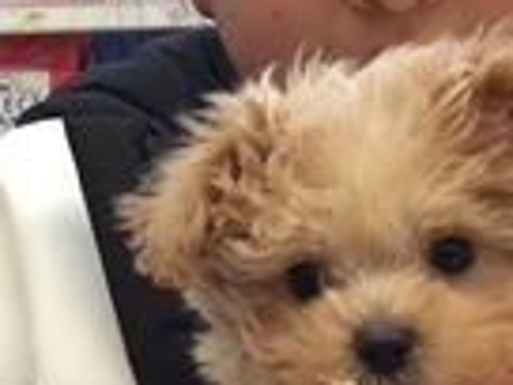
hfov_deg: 13.8
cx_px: -15
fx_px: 2090
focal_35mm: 141
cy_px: 404
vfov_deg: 10.4
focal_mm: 3.3
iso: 64
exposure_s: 1/24
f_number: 2.4
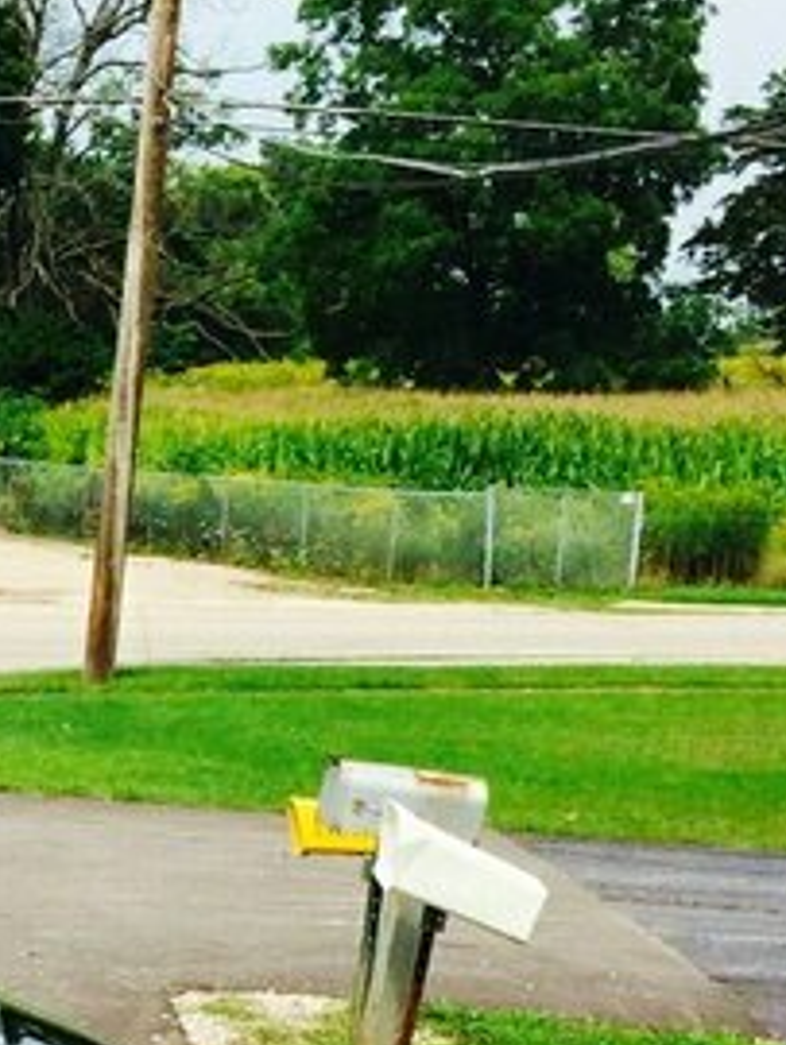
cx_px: -550
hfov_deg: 12.4
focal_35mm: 111
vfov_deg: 17.2
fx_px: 3355
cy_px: 1111
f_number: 2.2
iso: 32
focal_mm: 4.12
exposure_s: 1/1953
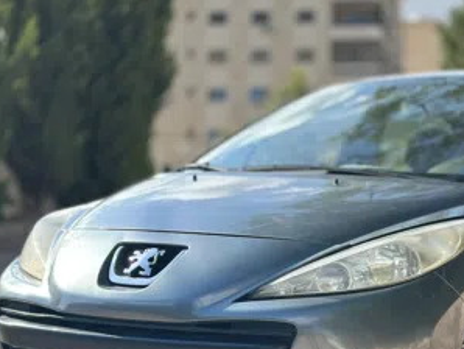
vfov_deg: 14.4
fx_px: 1382
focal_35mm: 103
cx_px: 360
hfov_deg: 18.9
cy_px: 223
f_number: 1.78
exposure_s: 1/2028
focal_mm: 6.86
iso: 100
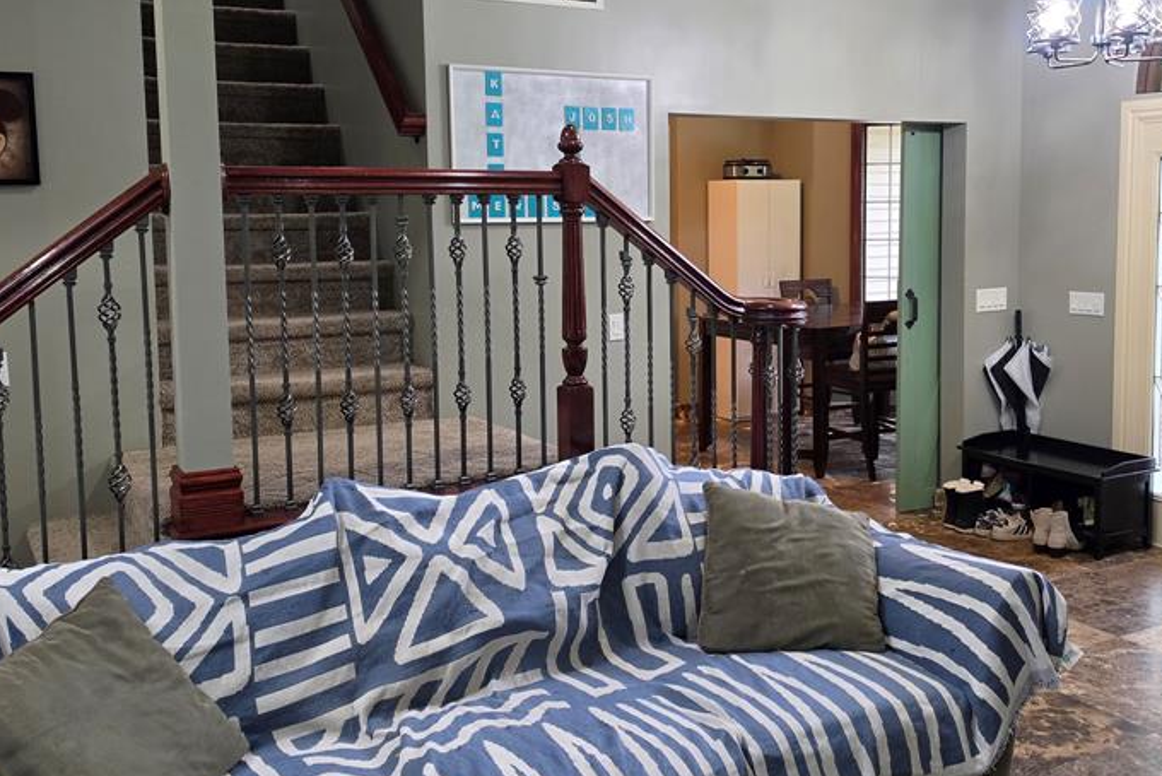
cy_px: 326
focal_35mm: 36
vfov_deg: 36.8
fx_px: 1162
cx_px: 668
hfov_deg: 52.9
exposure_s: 1/120
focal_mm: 6.5
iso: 200
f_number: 1.4
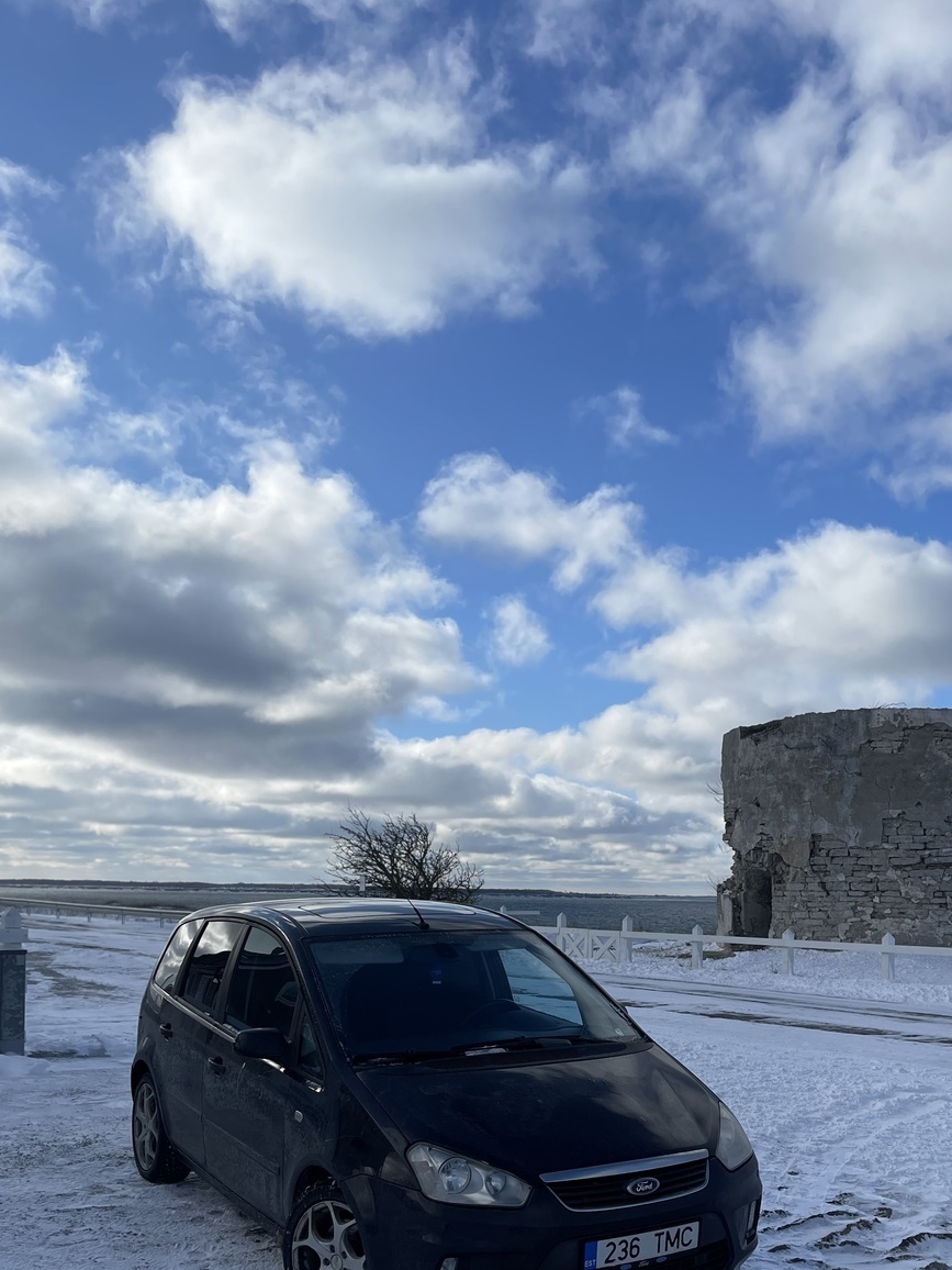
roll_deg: -2.2
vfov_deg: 50.2
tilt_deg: -0.8
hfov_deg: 39.5
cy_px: 877
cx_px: 572
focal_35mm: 36
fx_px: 1320
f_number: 1.6
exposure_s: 1/8547
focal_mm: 5.1
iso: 50
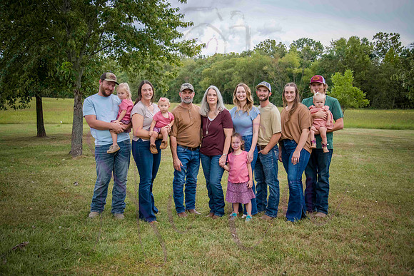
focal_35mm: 38
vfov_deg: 35.1
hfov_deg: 50.7
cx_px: 207
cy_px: 138
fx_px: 437
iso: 400
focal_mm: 38
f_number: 5.6
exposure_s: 1/500
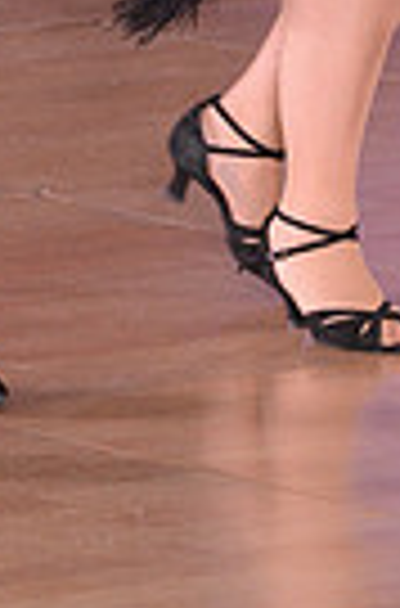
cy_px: -518
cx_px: -101
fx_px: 8095
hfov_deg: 2.8
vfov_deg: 4.2
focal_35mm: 482
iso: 2500
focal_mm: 112
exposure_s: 1/250
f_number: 7.1
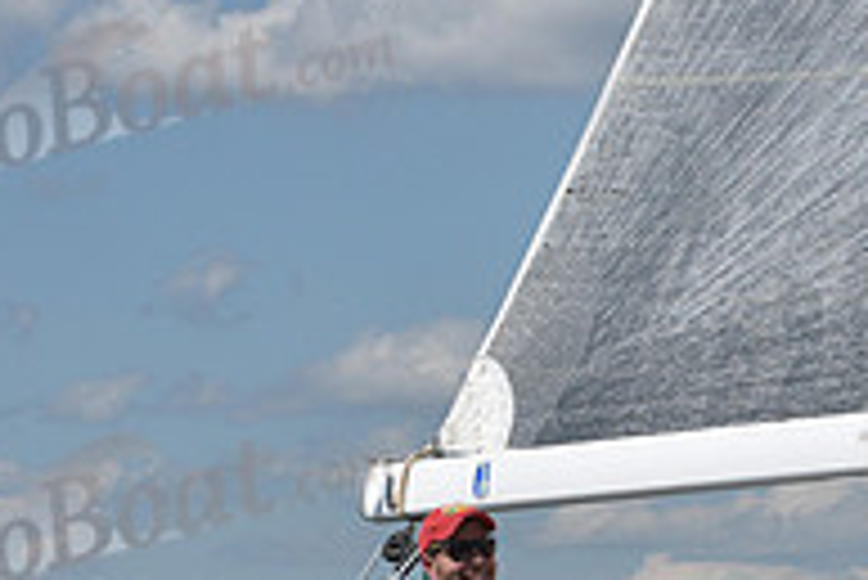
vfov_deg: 5.0
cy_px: 699
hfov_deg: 7.4
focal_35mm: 277
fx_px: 6684
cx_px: 630
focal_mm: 92
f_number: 13
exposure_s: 1/1250
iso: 320
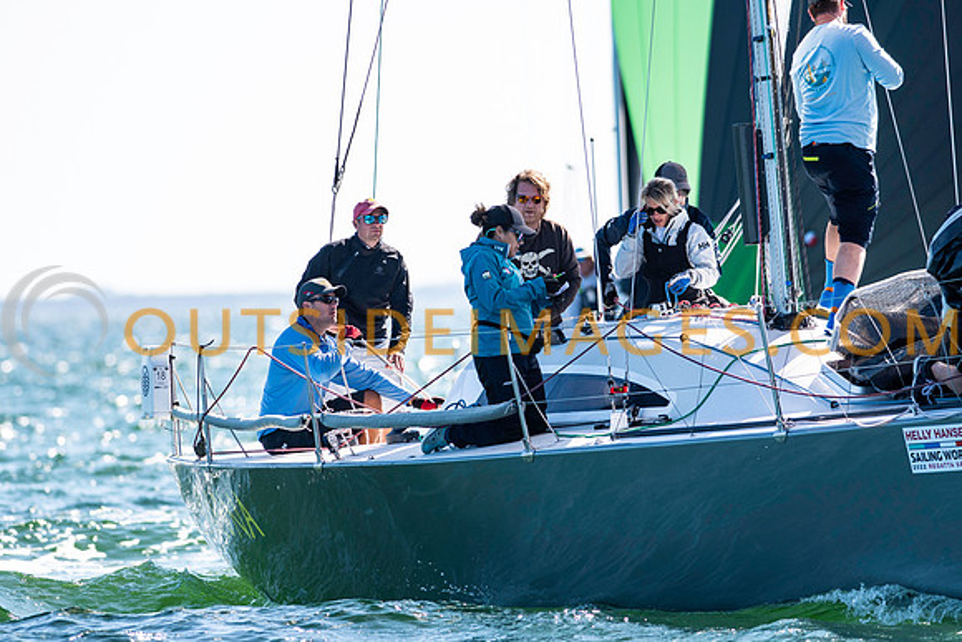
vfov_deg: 3.0
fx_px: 12190
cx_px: 481
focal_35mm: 456
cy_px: 321
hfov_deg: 4.5
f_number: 5
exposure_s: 1/2000
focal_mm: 300
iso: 250
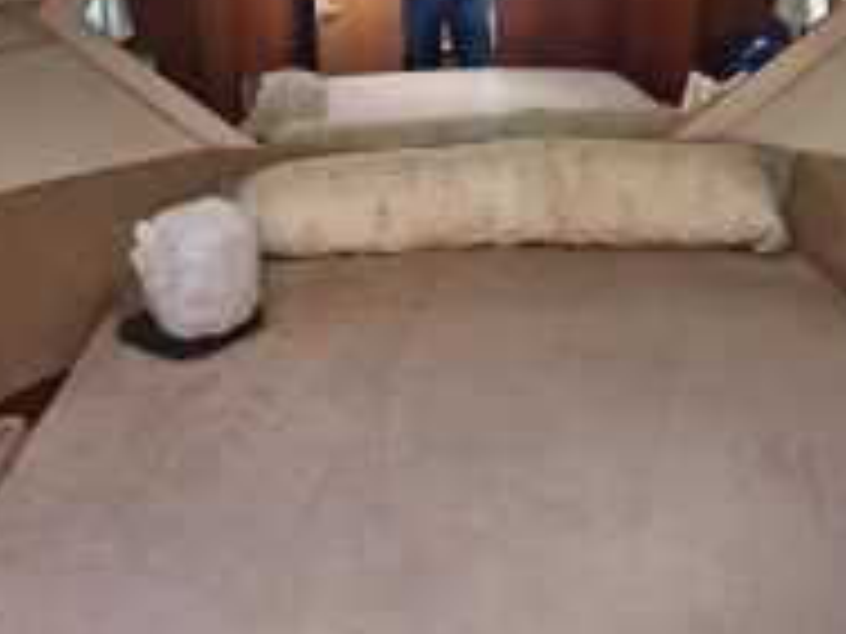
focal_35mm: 38
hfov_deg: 49.0
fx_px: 929
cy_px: 209
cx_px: 414
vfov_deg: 37.3
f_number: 2.2
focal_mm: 2.2
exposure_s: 1/60
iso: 200
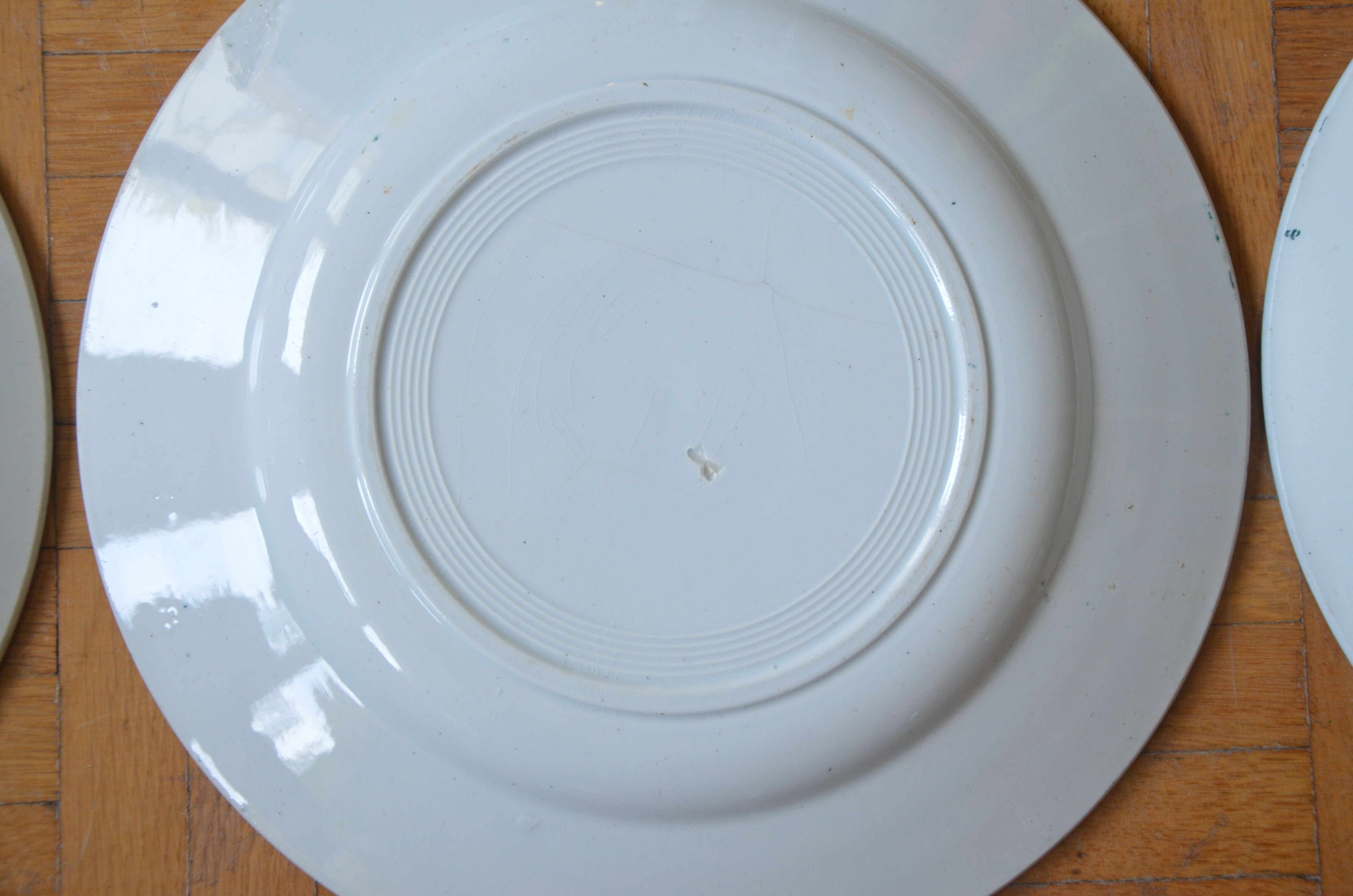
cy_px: 448
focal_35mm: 60
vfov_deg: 22.5
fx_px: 2250
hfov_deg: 33.5
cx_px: 676
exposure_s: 1/60
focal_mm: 40
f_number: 5.6
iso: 800
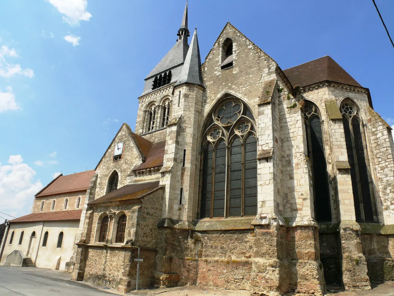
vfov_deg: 40.7
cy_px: 148
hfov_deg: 52.6
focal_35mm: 35
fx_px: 398
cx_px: 197
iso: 100
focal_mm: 7.4
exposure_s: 1/400
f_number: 7.1
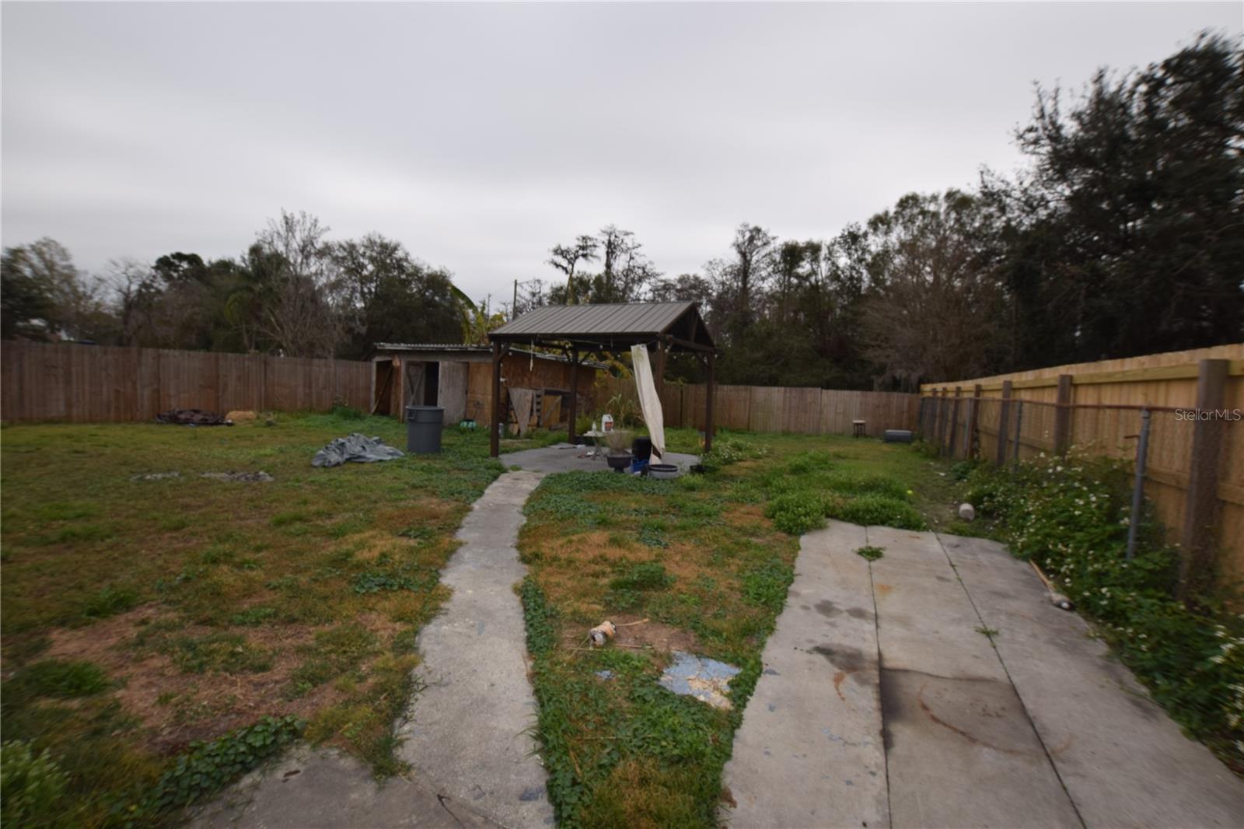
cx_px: 622
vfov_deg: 77.3
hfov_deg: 100.4
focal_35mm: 15
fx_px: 518
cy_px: 414
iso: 100
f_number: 9
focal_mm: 10
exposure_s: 1/200
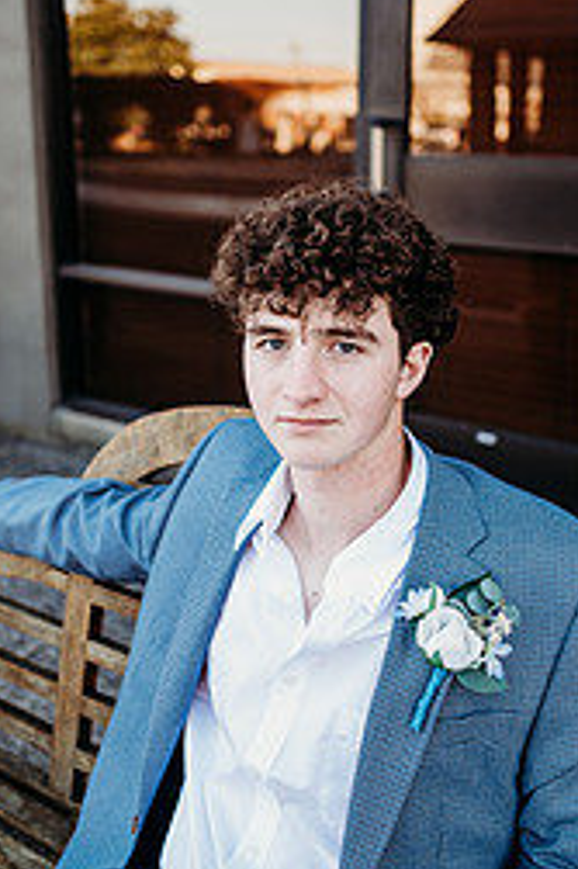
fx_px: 1037
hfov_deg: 31.1
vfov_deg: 45.3
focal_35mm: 43
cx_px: 308
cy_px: 374
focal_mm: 24
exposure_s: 1/320
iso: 160
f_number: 2
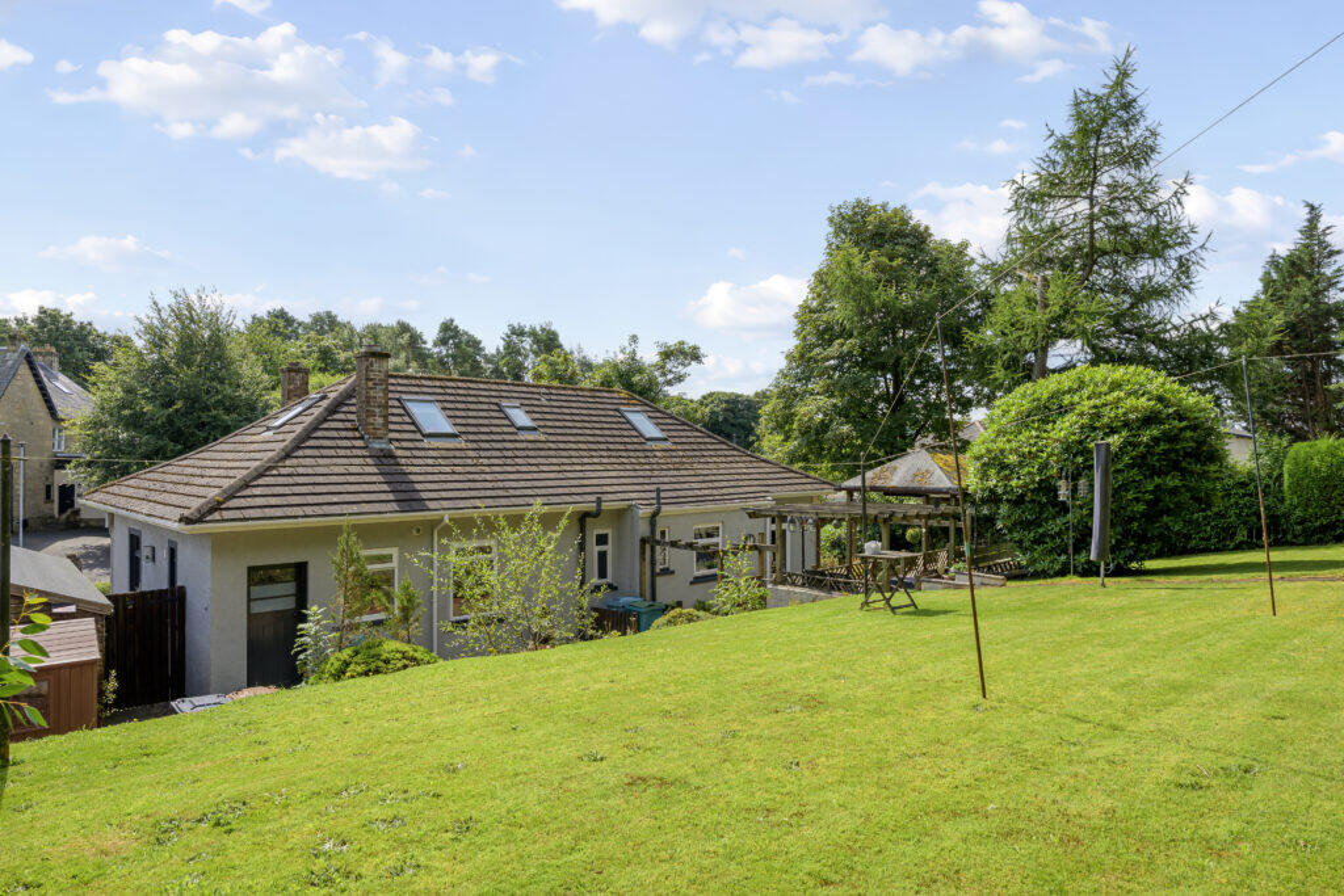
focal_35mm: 21
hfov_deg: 81.2
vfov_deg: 59.5
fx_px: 784
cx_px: 672
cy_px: 448
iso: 100
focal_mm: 21
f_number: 10
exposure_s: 1/100
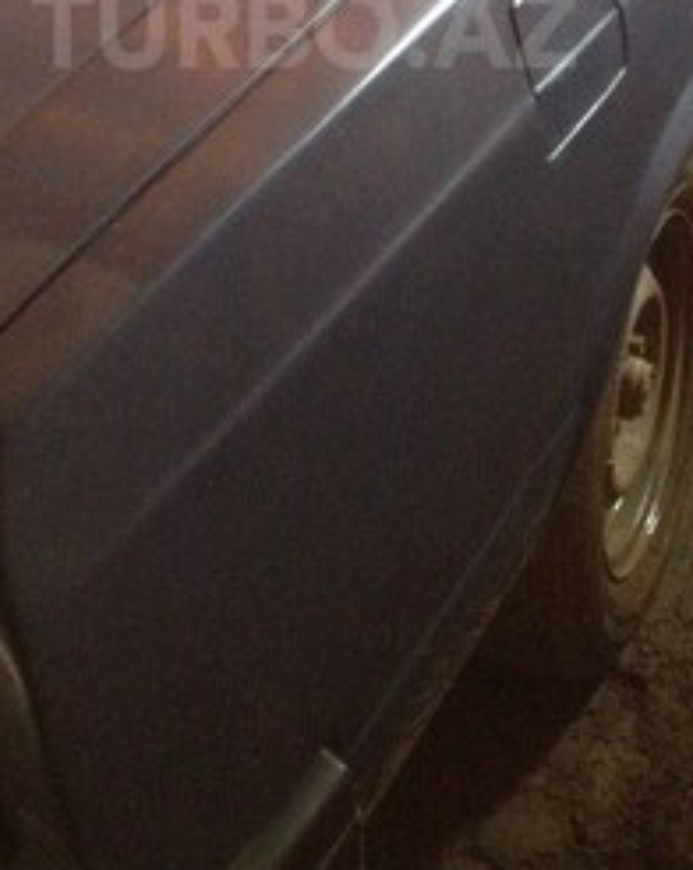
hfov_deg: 22.1
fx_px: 1773
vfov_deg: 26.3
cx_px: 304
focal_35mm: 69
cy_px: 28
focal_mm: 4.28
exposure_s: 1/15
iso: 640
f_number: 2.4
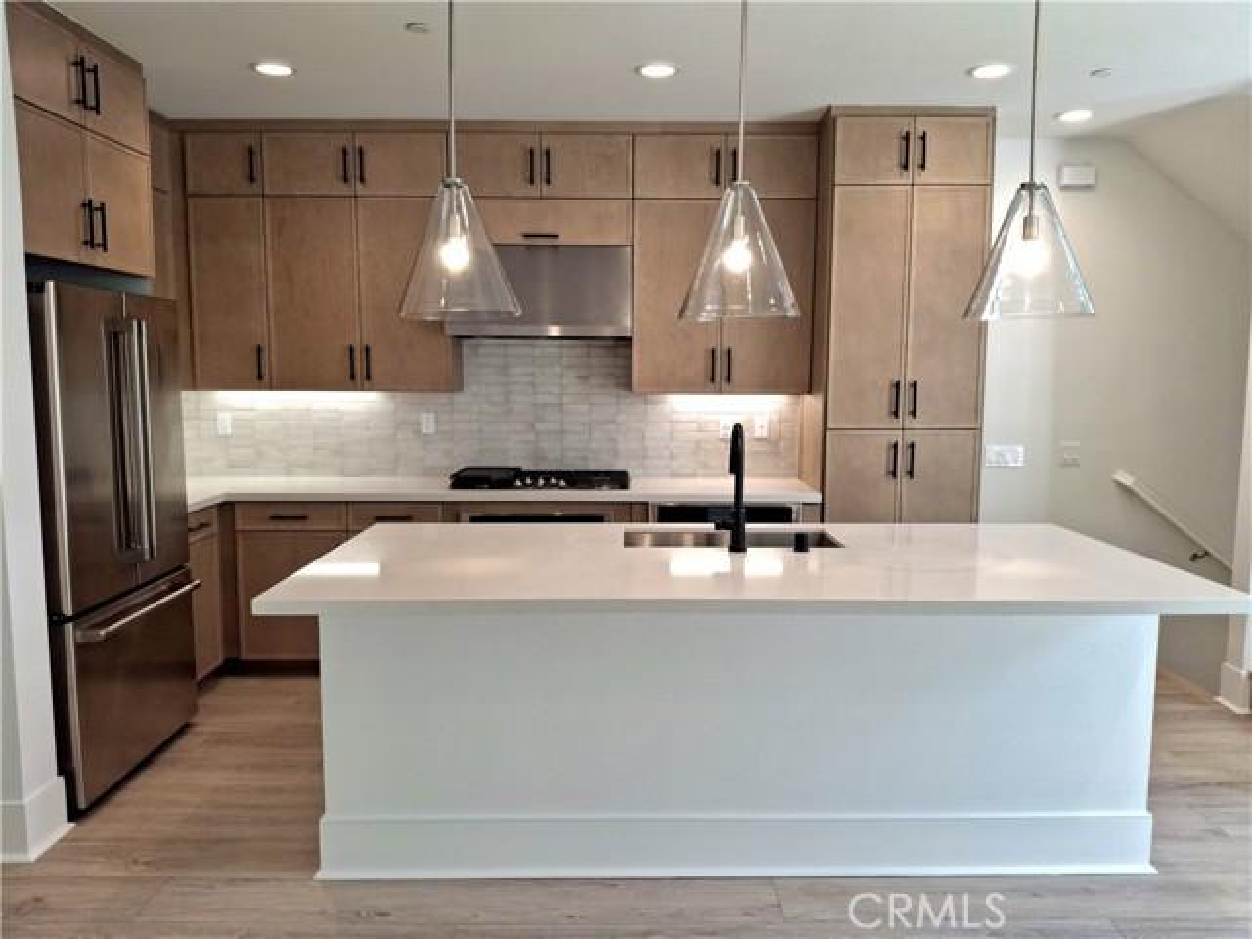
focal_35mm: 25
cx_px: 626
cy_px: 470
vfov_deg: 54.9
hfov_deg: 69.4
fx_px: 904
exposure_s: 1/120
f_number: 1.8
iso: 50
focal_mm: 4.69
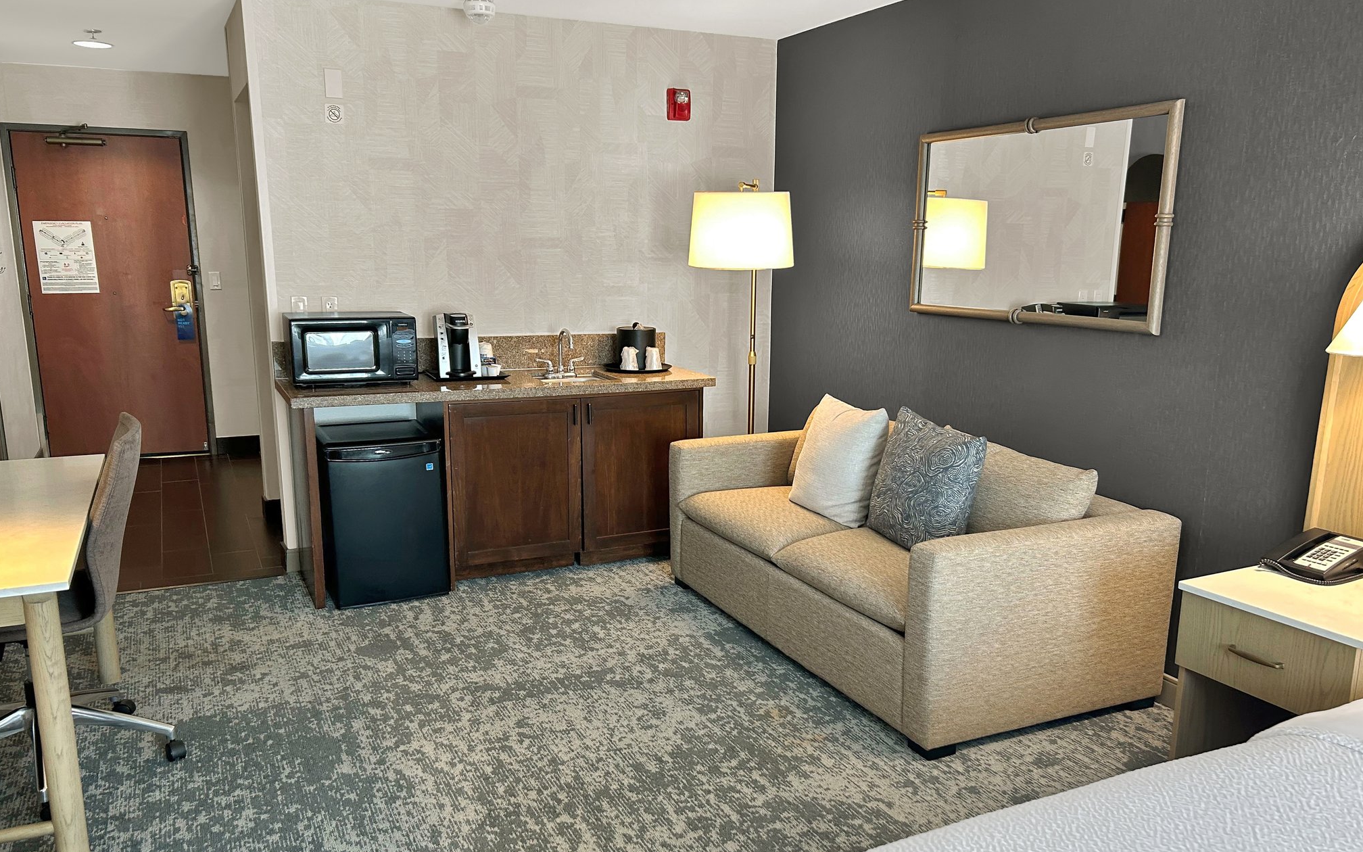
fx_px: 1040
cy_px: 494
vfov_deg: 44.4
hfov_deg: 66.5
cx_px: 689
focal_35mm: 28
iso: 100
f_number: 1.5
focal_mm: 5.7
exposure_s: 1/60
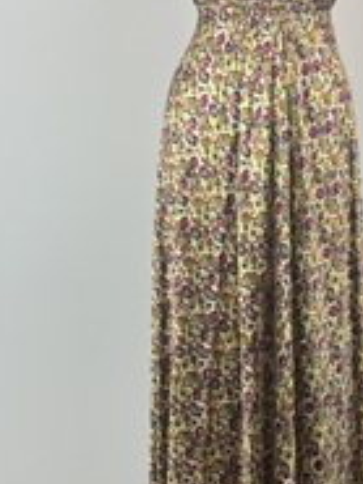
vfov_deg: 34.3
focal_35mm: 56
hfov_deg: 25.9
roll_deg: +1.1
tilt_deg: -4.3
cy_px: 239
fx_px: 782
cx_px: 251
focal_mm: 5.1
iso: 40
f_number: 1.6
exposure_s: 1/148
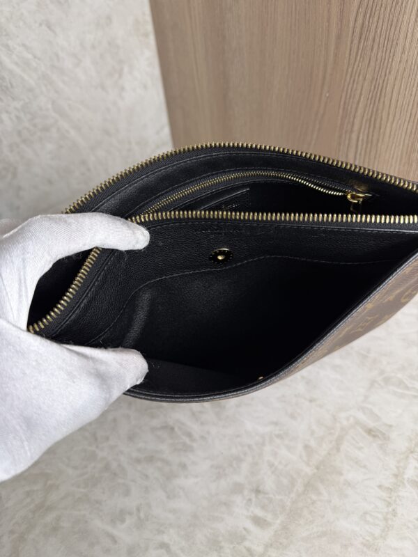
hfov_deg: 56.8
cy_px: 278
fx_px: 386
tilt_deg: -44.8
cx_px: 209
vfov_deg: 71.6
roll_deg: +5.9
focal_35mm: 24
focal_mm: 6.76
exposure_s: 1/120
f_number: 1.78
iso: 80
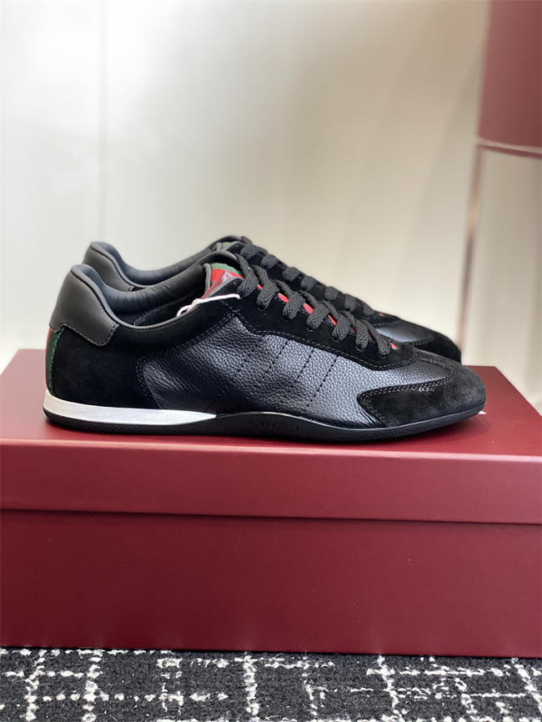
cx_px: 271
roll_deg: -3.9
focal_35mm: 52
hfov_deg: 28.0
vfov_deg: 36.8
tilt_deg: -13.5
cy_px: 361
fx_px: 1085
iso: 160
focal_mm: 6
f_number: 2
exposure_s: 1/122
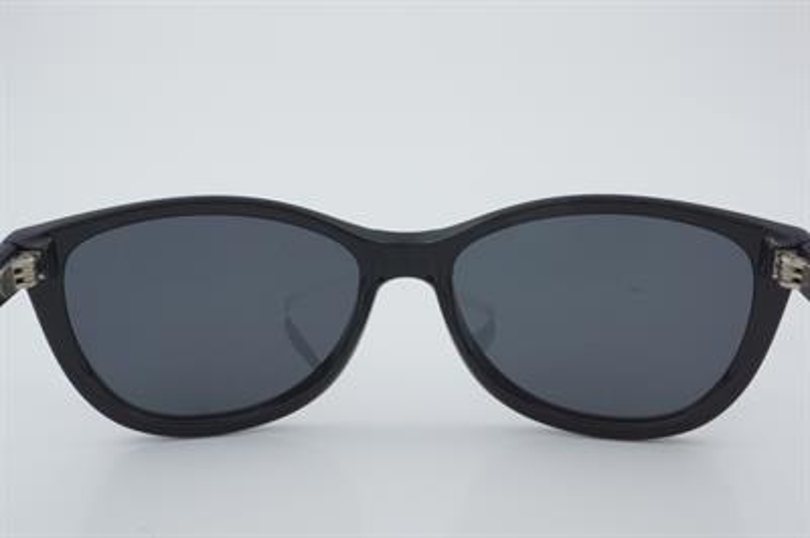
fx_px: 1180
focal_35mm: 52
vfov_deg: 25.7
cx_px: 405
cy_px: 269
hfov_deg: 37.9
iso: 100
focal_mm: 35
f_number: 32
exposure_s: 1/4
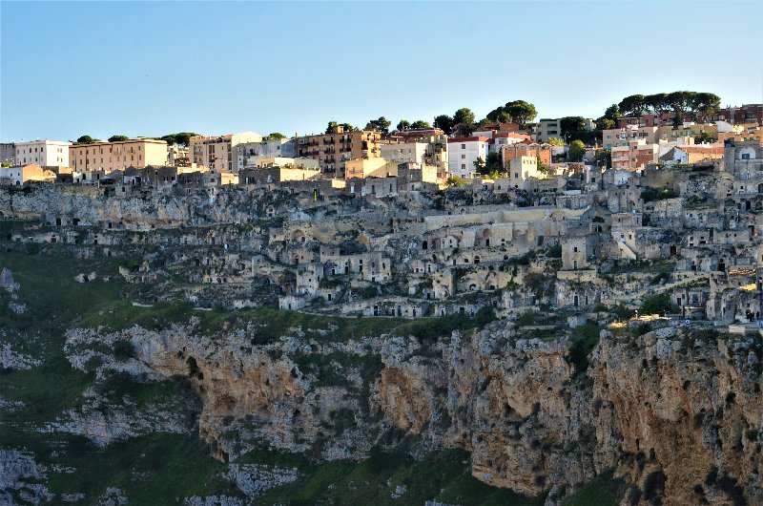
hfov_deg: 22.0
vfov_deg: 14.6
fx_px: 1967
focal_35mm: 93
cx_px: 382
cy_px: 253
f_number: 10
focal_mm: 62
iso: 220
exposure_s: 1/60
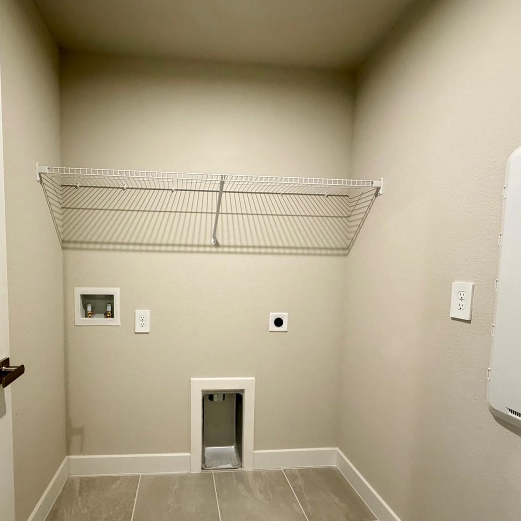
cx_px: 210
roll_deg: -0.6
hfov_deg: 76.9
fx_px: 324
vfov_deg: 77.3
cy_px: 294
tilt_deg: -5.3
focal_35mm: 19
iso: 320
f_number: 2.2
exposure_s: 1/60
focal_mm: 2.22
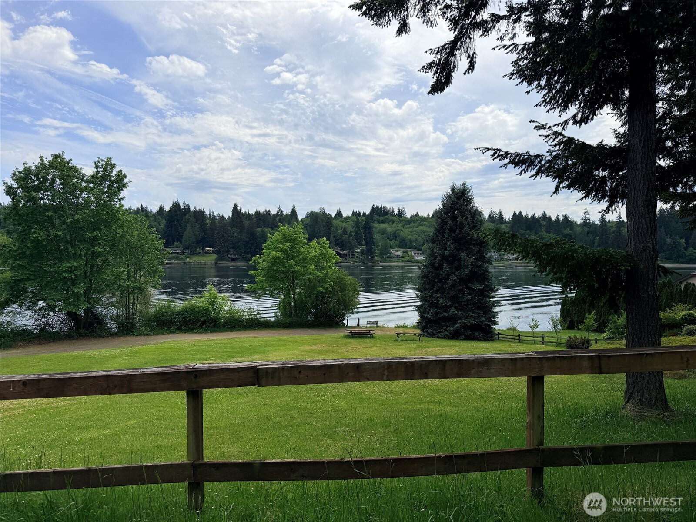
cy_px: 261
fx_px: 483
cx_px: 348
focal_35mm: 24
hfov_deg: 71.6
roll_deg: +0.0
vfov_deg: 56.8
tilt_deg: -1.4
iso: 80
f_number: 1.78
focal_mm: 6.76
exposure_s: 1/9091
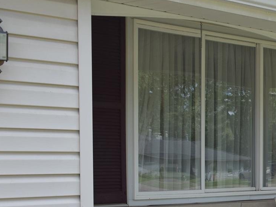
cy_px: 218
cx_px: 340
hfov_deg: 18.5
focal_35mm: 100
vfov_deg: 14.5
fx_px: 800
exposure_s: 1/250
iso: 200
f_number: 8
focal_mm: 25
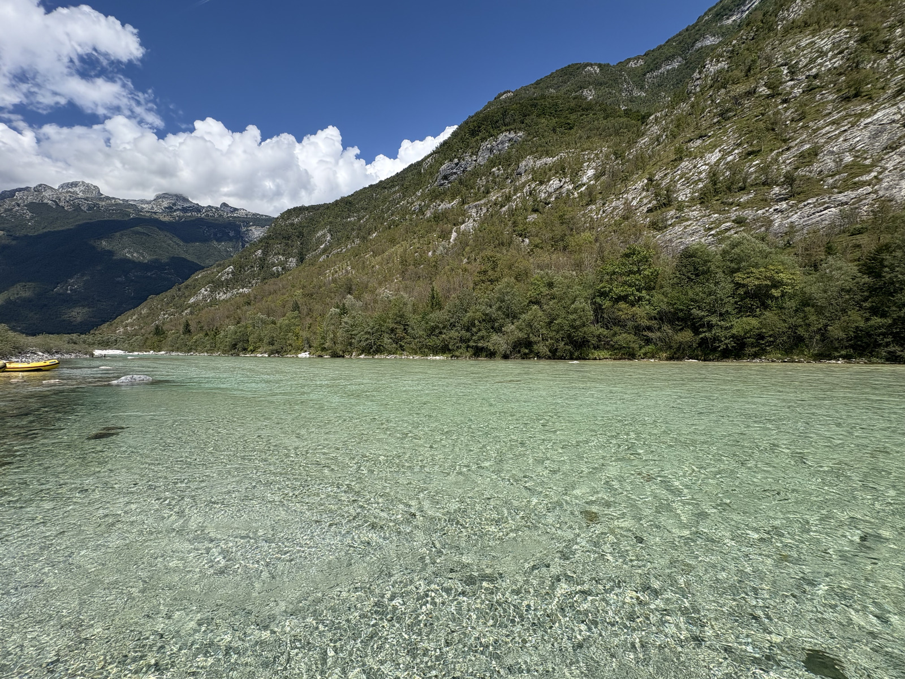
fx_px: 366
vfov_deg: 85.7
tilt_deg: +3.0
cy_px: 340
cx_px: 452
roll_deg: +0.5
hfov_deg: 102.1
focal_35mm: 14
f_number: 2.2
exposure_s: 1/1789
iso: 40
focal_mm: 2.22
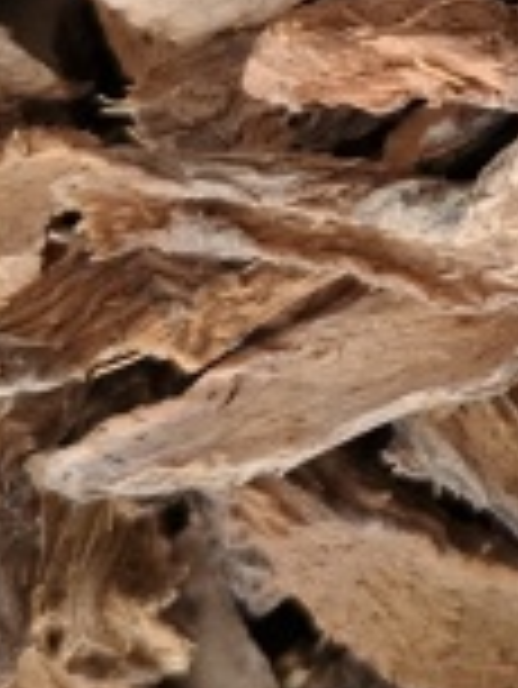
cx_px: 1077
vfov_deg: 11.8
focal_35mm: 160
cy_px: -331
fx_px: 3188
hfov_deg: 8.7
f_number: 1.88
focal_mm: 5.56
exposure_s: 1/33.3
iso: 2547
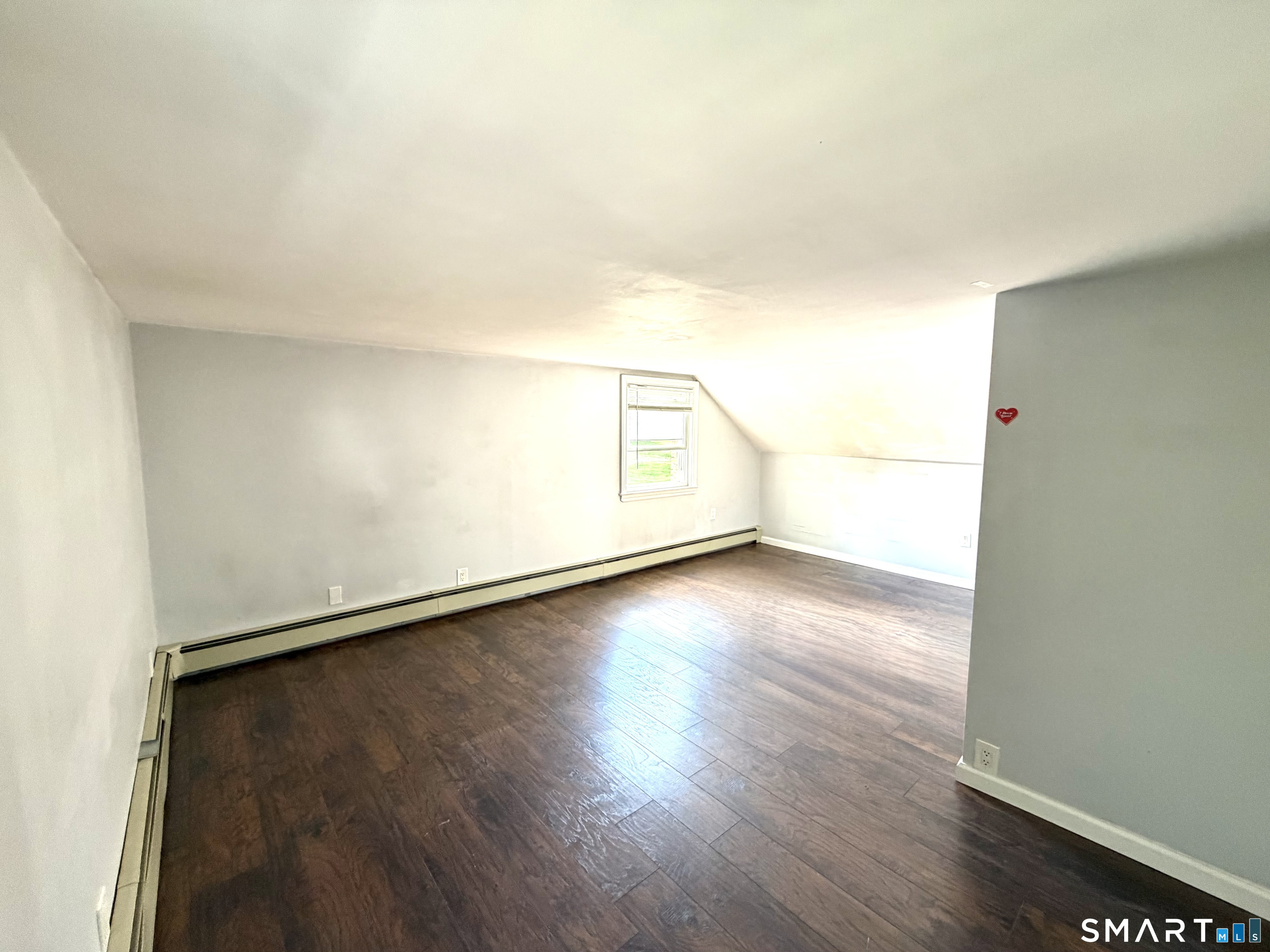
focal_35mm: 14
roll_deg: +0.0
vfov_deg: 85.7
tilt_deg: -5.0
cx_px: 635
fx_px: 514
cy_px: 476
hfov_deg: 102.1
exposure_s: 1/90
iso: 320
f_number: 2.2
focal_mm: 2.22
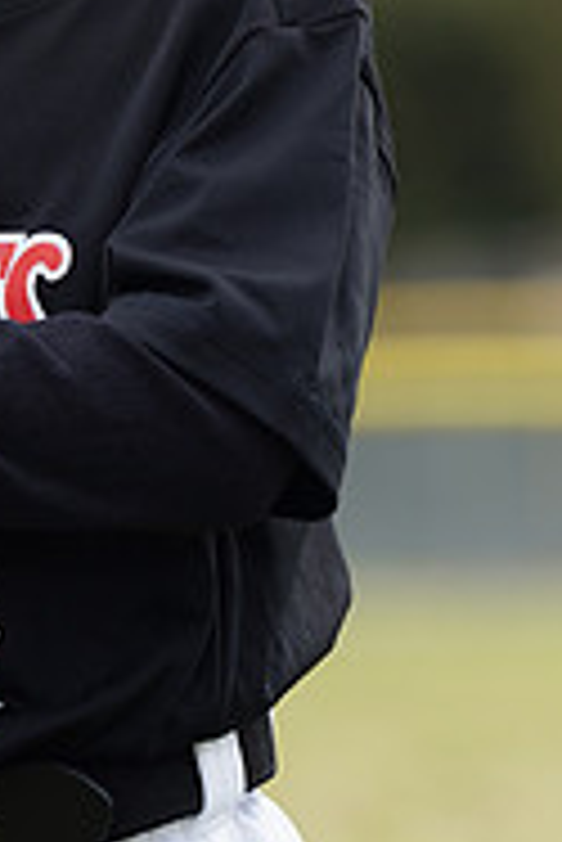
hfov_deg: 2.4
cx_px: 119
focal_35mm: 582
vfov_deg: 3.5
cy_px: -189
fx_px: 13602
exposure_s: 1/250
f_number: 5.6
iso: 100
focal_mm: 188
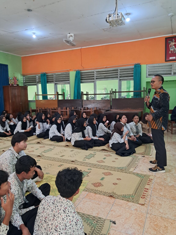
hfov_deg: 51.4
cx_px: 88
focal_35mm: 27
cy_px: 118
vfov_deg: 65.3
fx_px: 183
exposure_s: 1/50
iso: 500
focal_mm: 4
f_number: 1.8
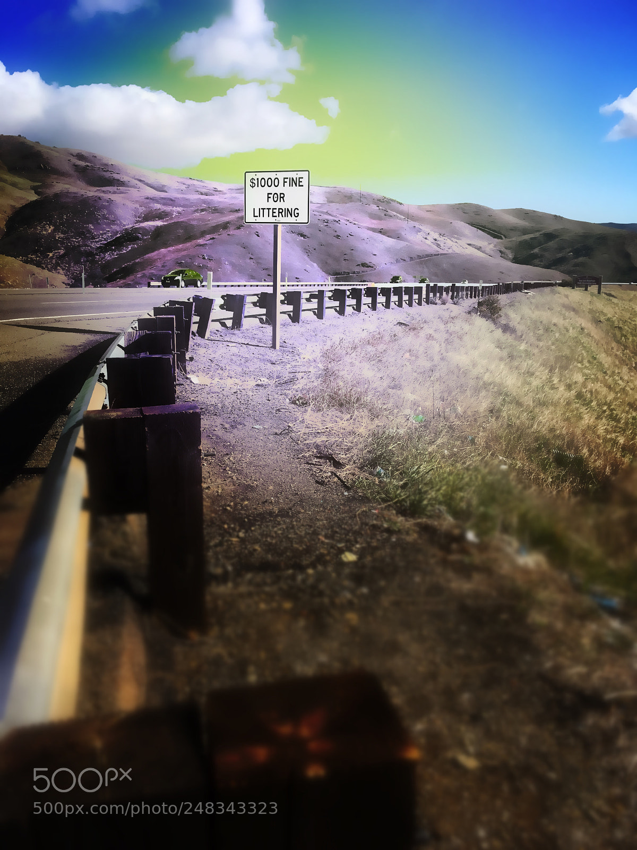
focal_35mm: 29
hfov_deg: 48.2
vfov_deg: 61.7
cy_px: 425
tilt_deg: -14.3
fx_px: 712
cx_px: 318
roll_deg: -0.3
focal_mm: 4.15
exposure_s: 1/1570
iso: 25
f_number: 2.2
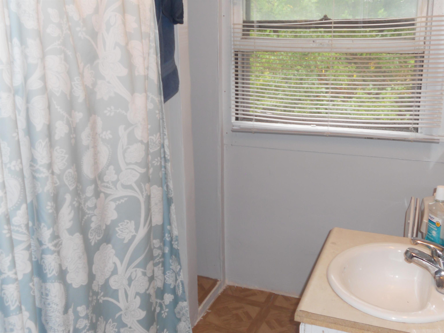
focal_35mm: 38
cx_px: 222
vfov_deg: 37.7
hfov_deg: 49.0
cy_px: 166
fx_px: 487
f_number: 3.9
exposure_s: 1/30
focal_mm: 6.9
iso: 200
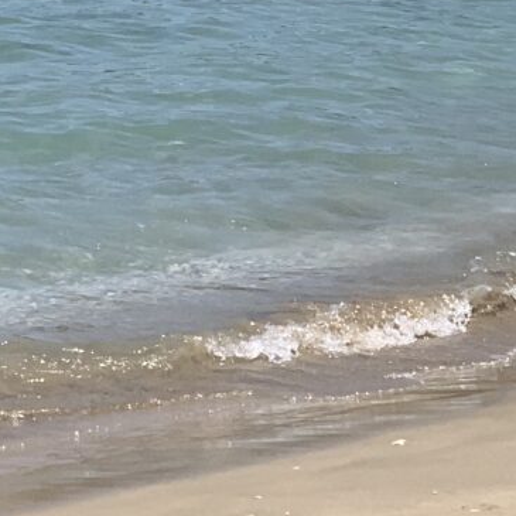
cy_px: -491
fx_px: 4081
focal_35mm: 242
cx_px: 66
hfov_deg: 7.2
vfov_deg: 7.0
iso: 16
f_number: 2.4
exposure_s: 1/1497
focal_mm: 6
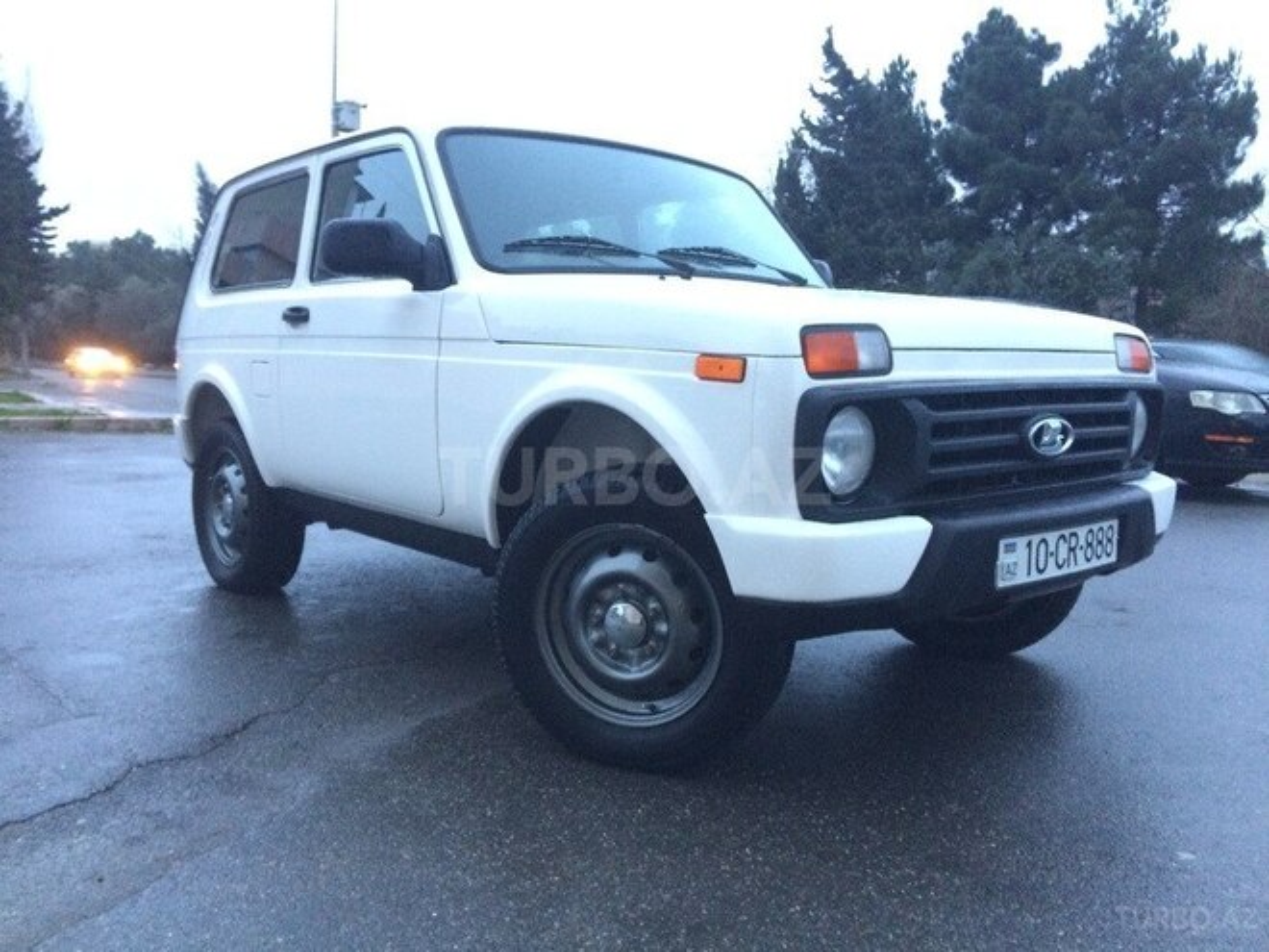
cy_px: 476
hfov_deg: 61.7
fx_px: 1063
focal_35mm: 29
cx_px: 634
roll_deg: -2.0
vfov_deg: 48.2
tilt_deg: -5.6
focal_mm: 4.15
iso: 320
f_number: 2.2
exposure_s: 1/17
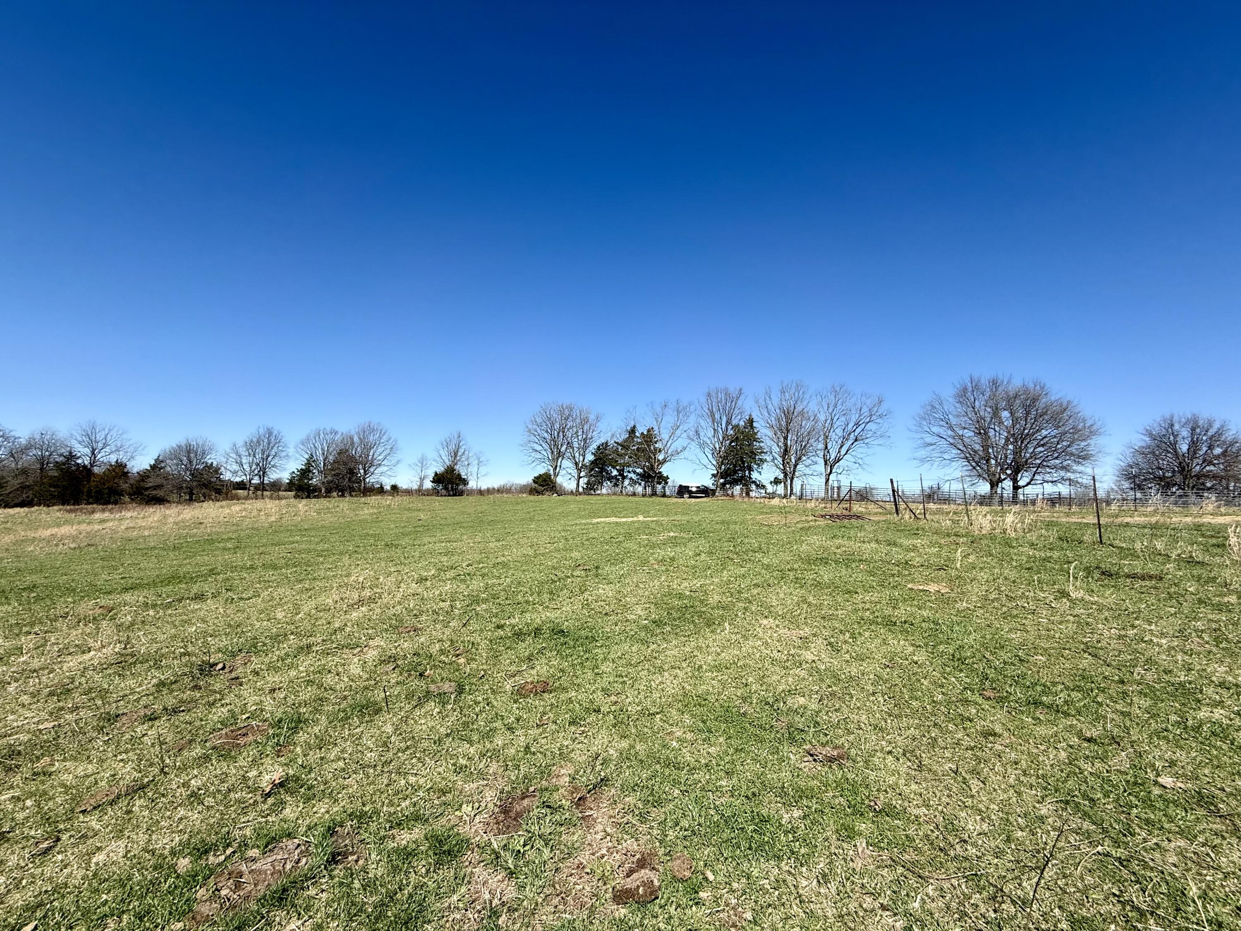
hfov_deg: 102.1
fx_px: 502
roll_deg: -0.8
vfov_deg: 85.7
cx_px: 620
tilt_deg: +2.6
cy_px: 466
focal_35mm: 14
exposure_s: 1/2410
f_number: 2.2
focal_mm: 2.22
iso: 50
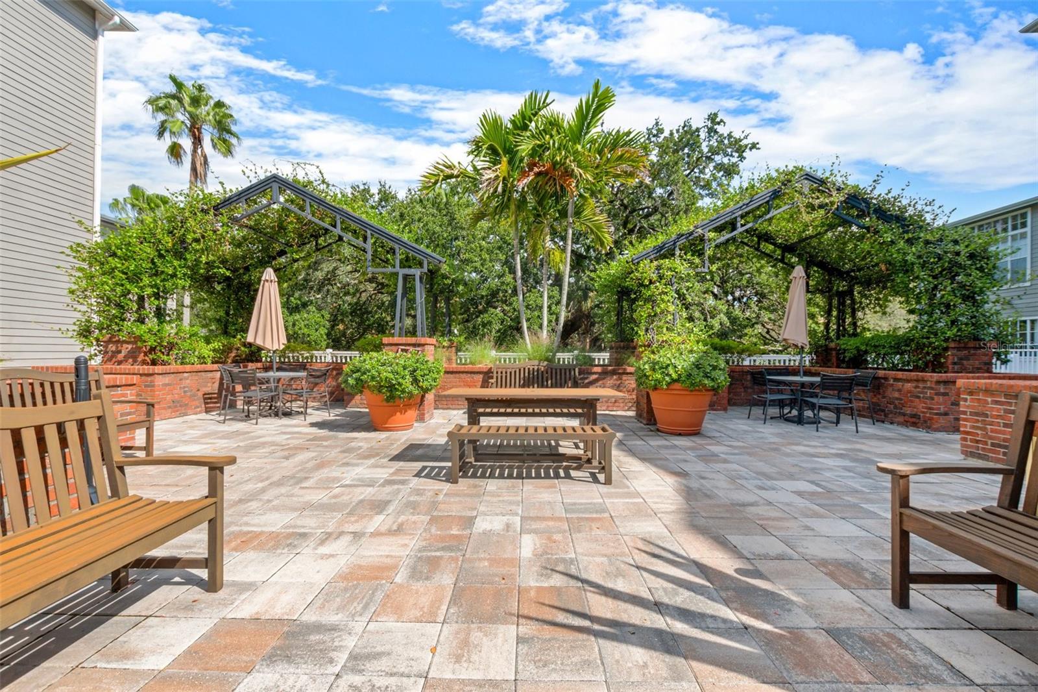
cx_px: 519
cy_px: 346
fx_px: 432
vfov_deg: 77.3
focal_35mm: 15
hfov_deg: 100.4
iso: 100
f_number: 7.1
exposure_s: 1/320
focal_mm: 10
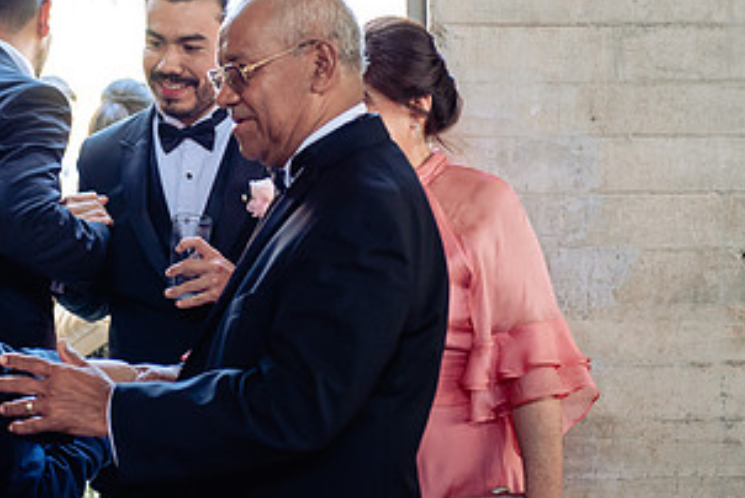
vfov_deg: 11.8
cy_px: 102
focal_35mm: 116
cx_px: 176
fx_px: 2403
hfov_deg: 17.5
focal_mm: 56
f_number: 3.5
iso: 640
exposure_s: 1/200
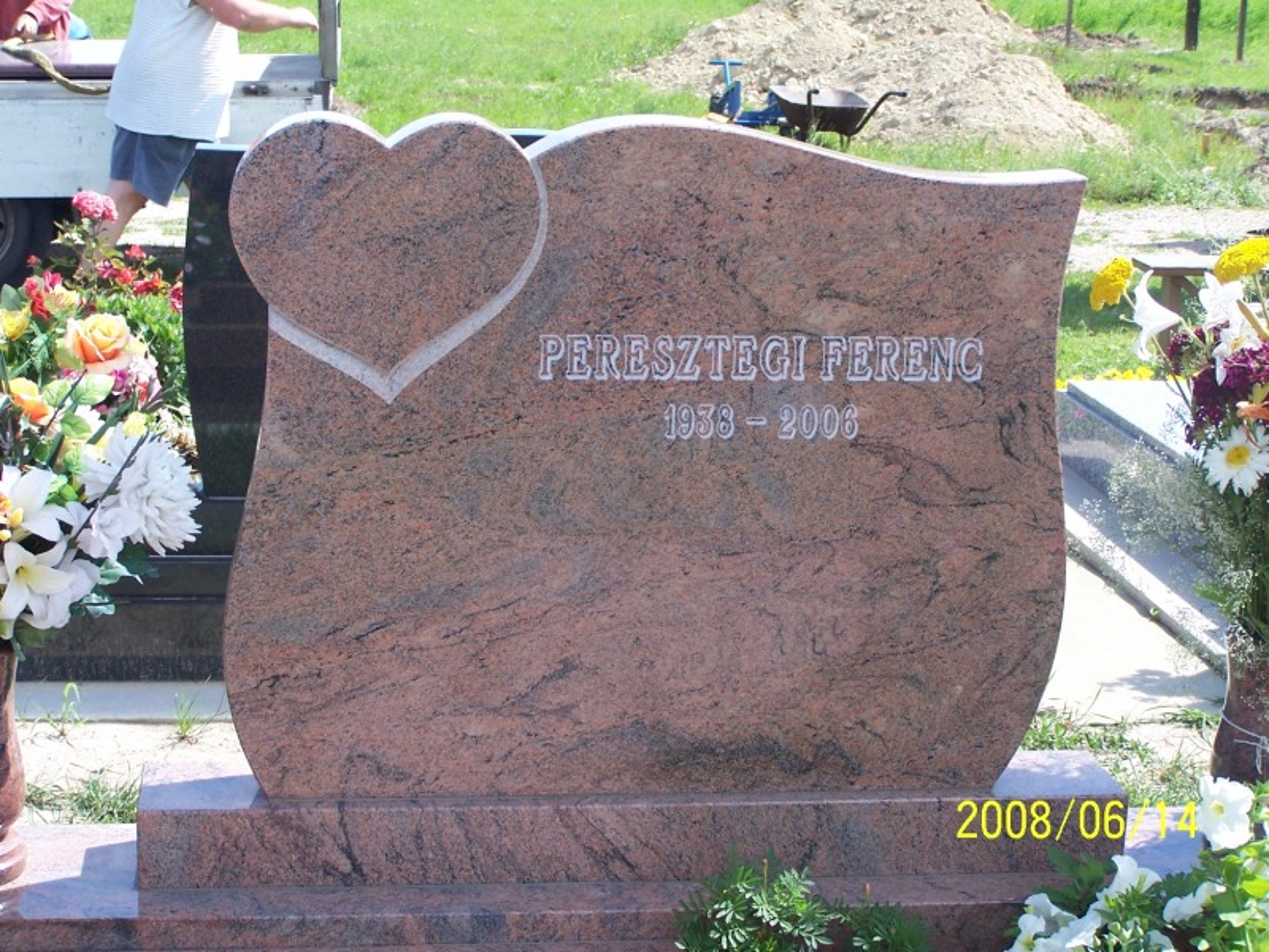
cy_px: 476
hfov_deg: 26.0
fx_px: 2749
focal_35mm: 75
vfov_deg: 19.6
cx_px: 634
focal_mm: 12.4
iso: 80
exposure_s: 1/320
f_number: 3.2
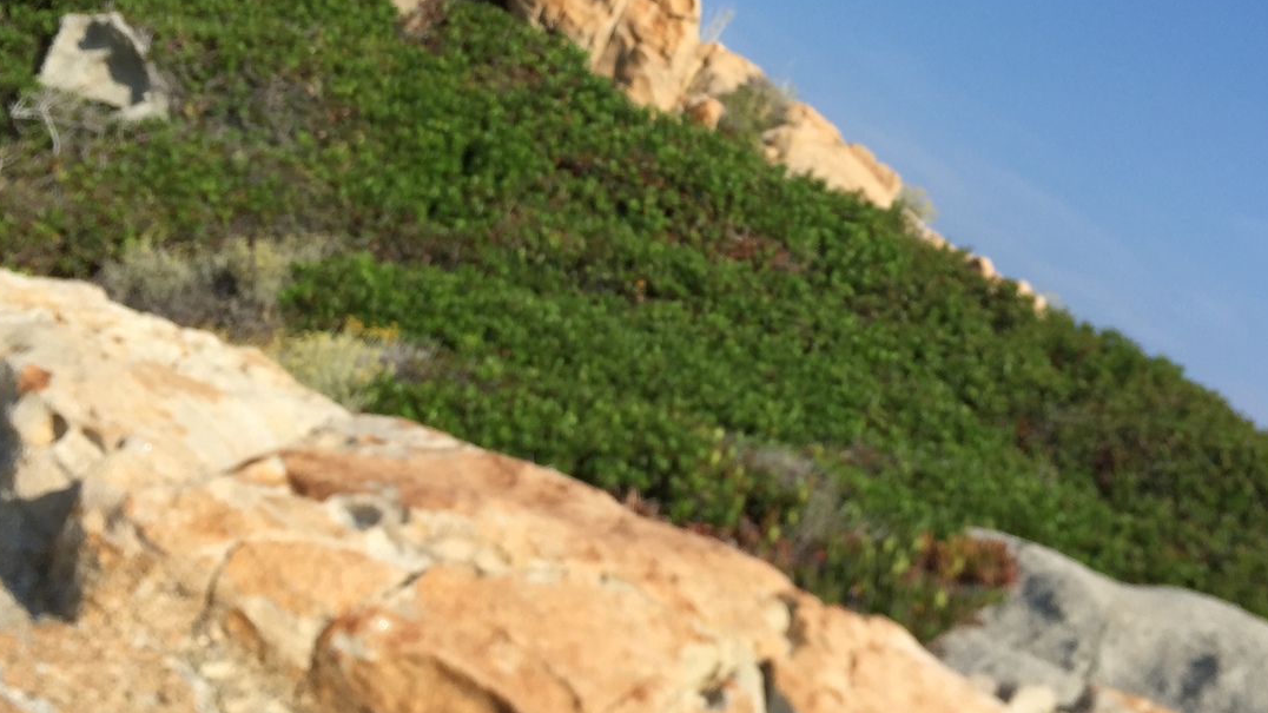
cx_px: 775
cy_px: 186
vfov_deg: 25.2
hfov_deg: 43.5
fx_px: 1580
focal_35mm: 47
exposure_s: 1/2475
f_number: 2.2
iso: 32
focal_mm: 4.15
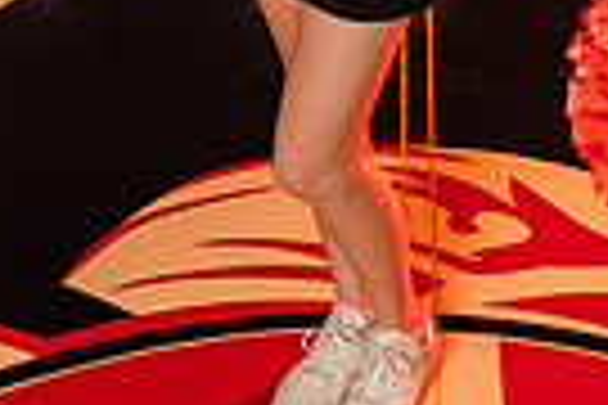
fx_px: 2195
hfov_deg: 15.8
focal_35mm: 130
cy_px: -472
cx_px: 329
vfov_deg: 9.6
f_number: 6.3
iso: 250
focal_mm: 39
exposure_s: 1/250
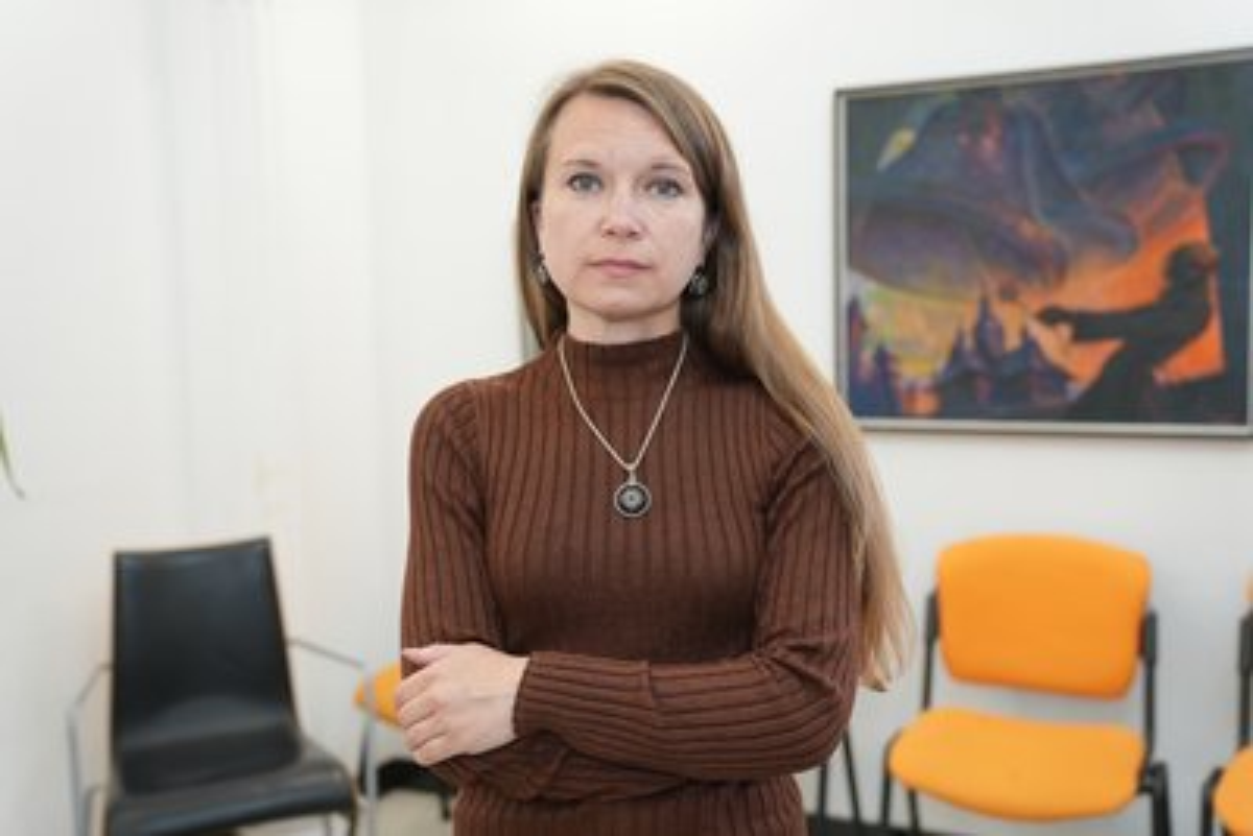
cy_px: 418
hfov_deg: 50.7
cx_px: 626
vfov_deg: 35.1
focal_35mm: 38
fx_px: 1323
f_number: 2.8
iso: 250
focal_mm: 38
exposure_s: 1/50
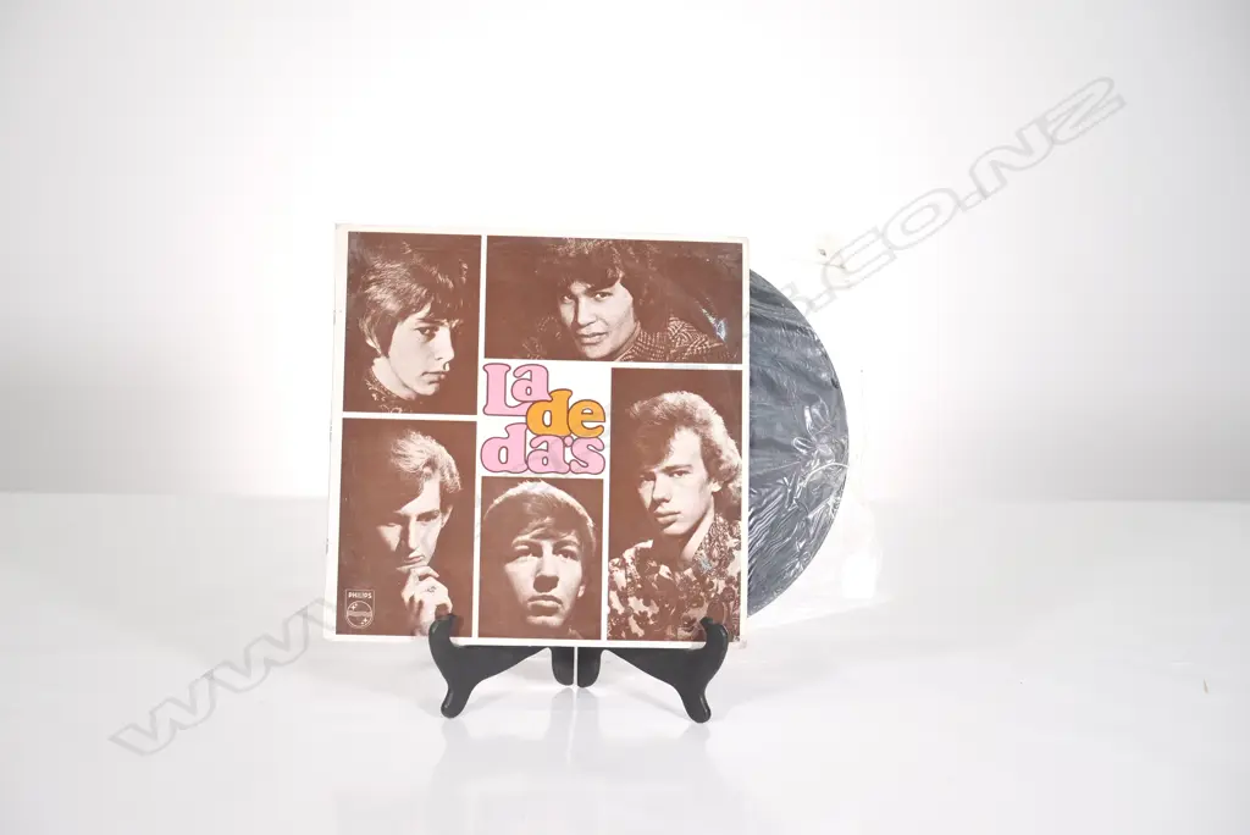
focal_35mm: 66
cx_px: 625
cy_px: 418
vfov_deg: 20.6
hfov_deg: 30.5
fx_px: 2293
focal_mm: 44.1
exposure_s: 1/250
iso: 1000
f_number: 2.8
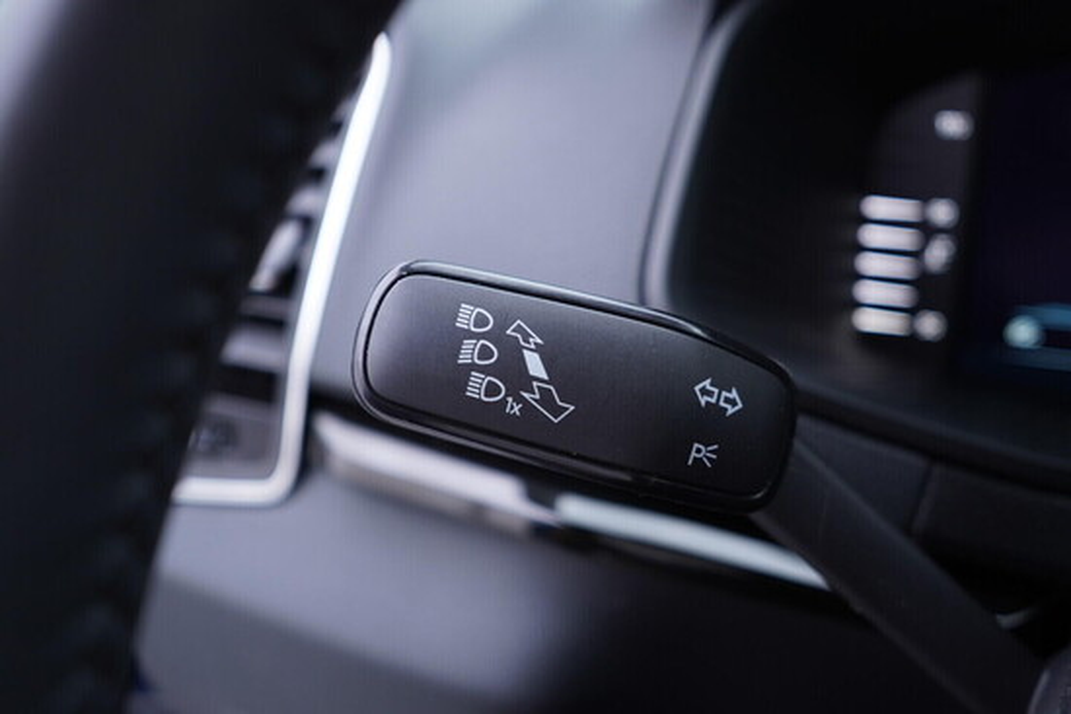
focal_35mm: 36
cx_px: 536
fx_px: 1071
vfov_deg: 36.9
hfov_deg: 53.1
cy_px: 357
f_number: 2.8
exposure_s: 1/40
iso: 250
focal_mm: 24
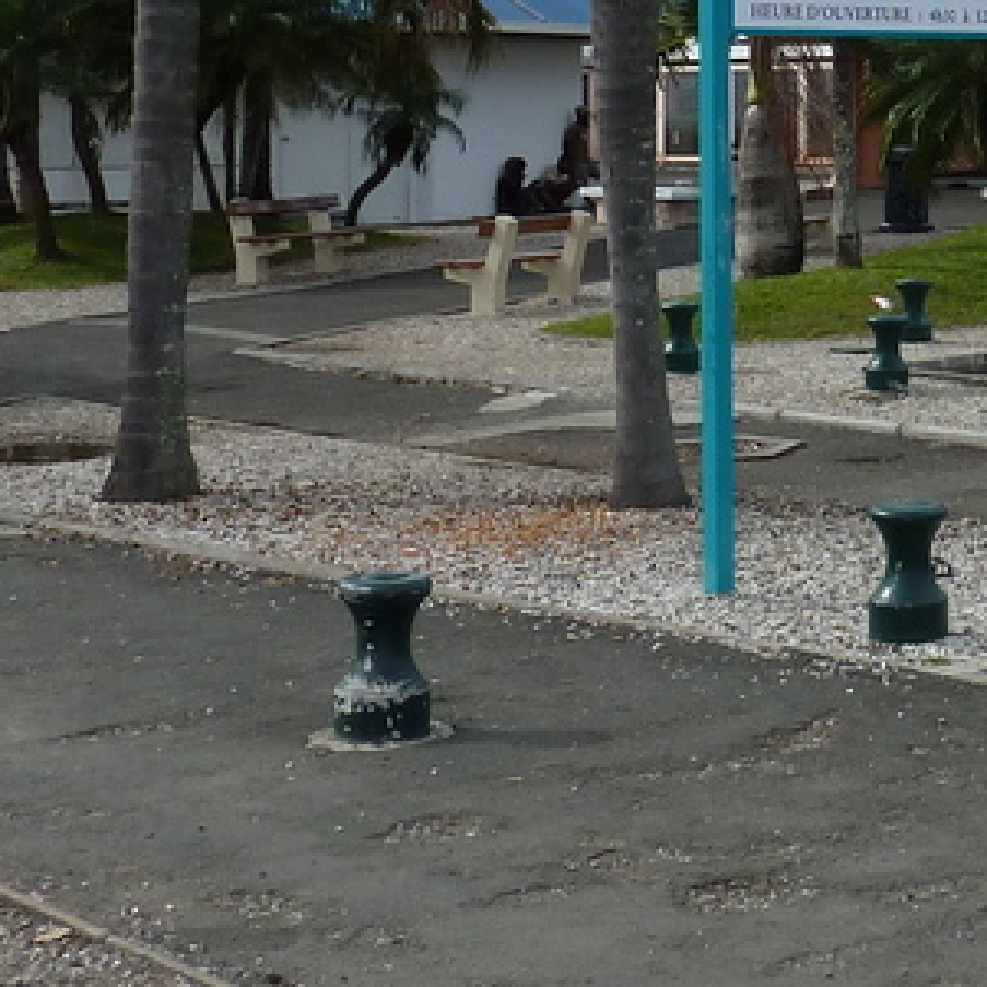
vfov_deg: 19.0
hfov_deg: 18.7
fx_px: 2839
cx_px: 1167
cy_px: -82
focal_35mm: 88
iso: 80
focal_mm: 4.1
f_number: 4.5
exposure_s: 1/400
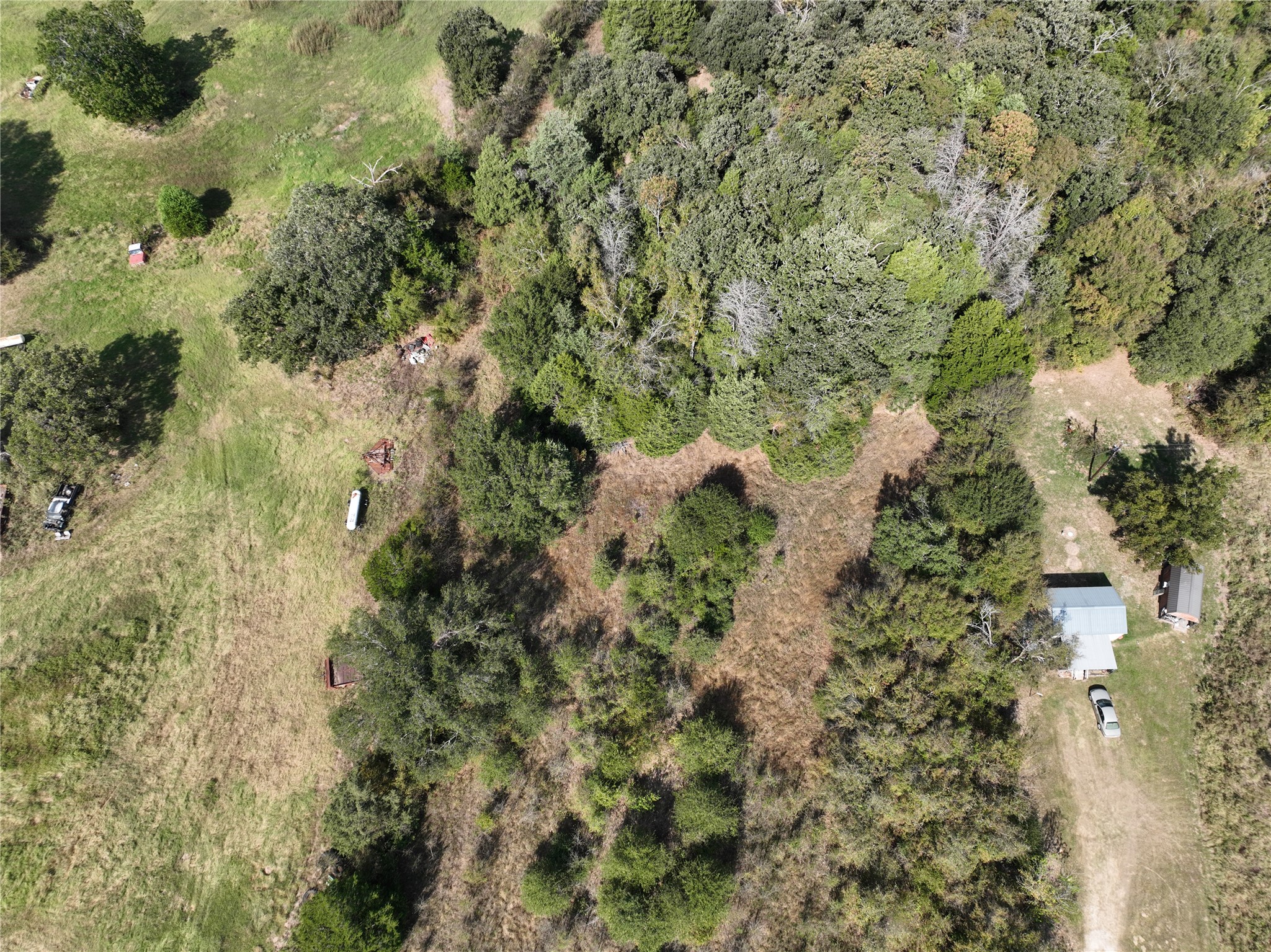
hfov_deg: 71.6
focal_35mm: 24
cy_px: 476
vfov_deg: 56.8
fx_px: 881
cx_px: 636
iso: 100
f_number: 2.8
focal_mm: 12.29
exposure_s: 1/1600
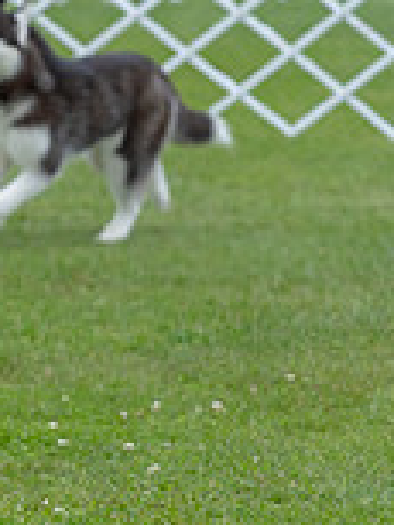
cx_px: -579
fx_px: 5289
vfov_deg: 5.7
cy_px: 88
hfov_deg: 4.2
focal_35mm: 349
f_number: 4.5
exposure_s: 1/1000
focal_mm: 96
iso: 400
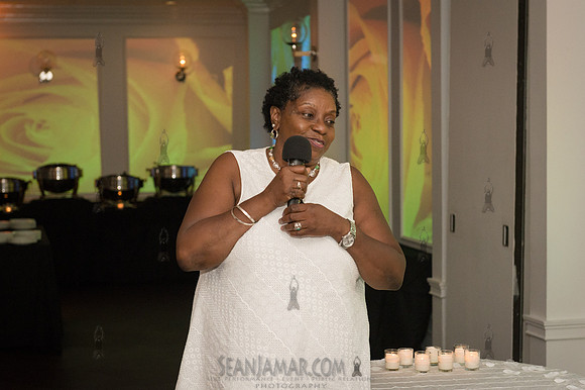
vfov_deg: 17.6
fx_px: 1257
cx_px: 286
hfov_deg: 26.2
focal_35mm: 77
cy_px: 203
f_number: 4.5
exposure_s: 1/400
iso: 2500
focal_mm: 66
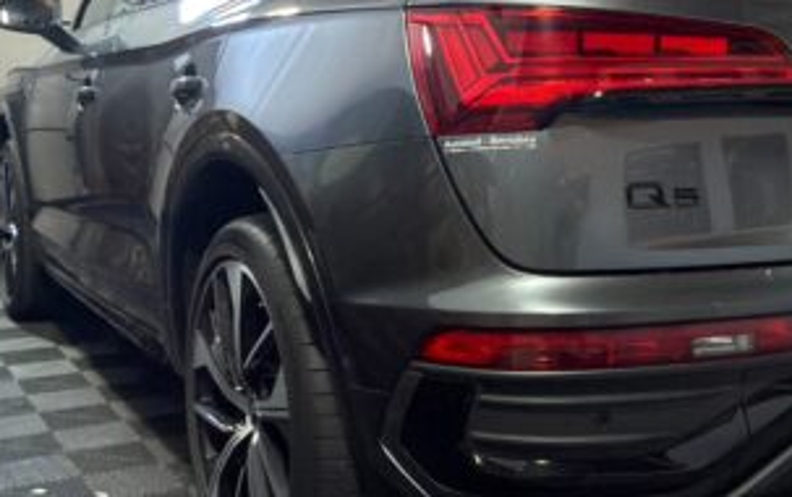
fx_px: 1123
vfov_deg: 24.7
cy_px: 143
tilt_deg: -3.6
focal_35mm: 52
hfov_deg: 38.6
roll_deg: -1.0
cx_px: 497
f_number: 2.2
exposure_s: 1/25
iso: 250
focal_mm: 2.22
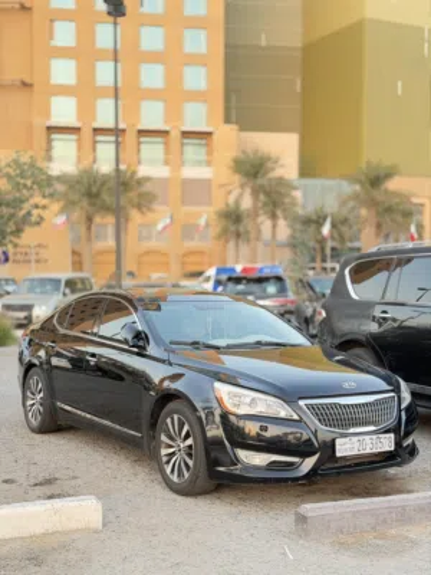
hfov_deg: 30.3
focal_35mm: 48
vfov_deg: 39.7
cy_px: 288
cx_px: 216
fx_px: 797
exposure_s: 1/60
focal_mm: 6.76
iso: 125
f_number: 1.78
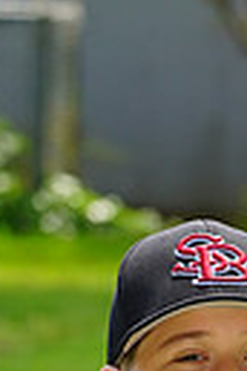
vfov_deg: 2.8
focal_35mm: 736
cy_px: 742
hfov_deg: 1.9
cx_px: 442
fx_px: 7574
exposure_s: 1/160
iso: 200
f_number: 8
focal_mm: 164
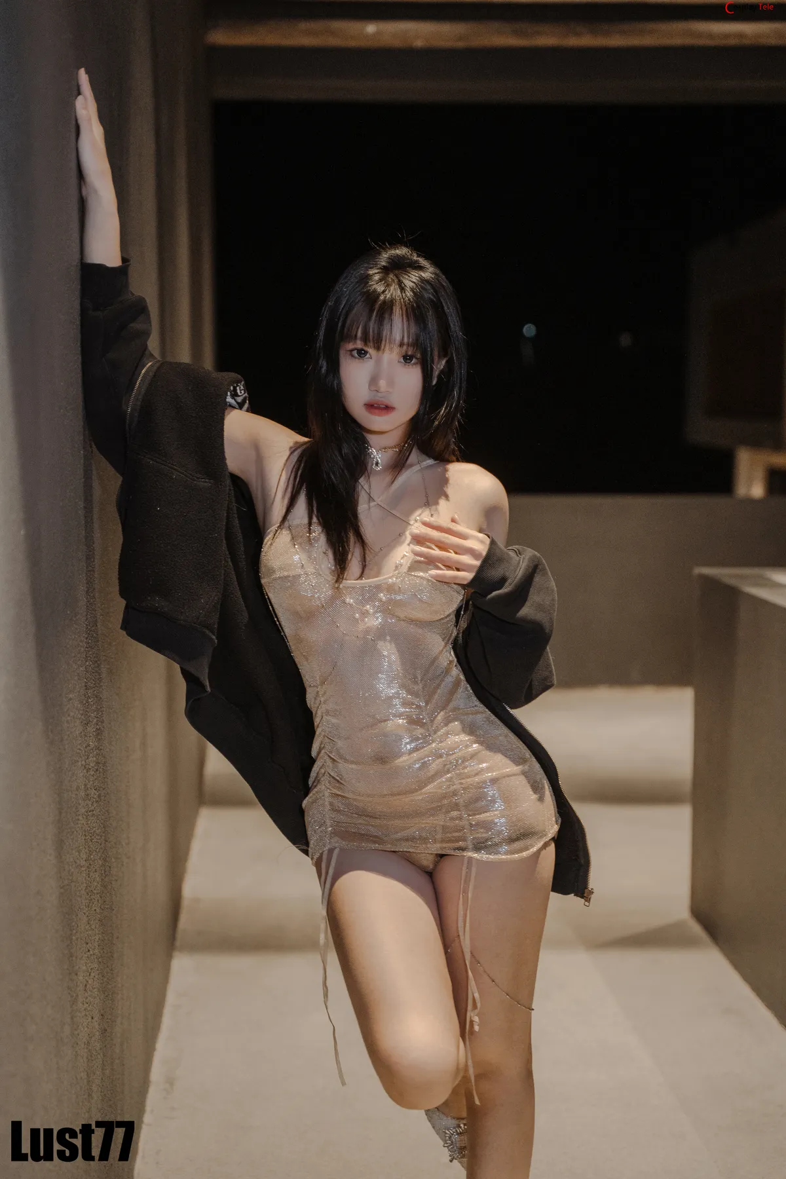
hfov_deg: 25.5
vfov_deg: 37.5
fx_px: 1736
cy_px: 590
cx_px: 393
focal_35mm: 53
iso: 2000
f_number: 2.8
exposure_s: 1/200
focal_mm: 53
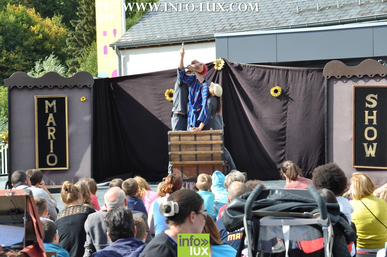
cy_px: 128
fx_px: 805
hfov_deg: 27.0
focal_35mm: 75
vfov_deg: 18.1
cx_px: 194
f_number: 7.1
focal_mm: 50
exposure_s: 1/200
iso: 200
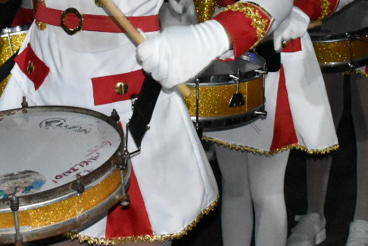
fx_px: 920
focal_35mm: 90
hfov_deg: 22.6
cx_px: 157
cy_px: -33
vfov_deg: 14.8
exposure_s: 1/100
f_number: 4
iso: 5000
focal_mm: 18
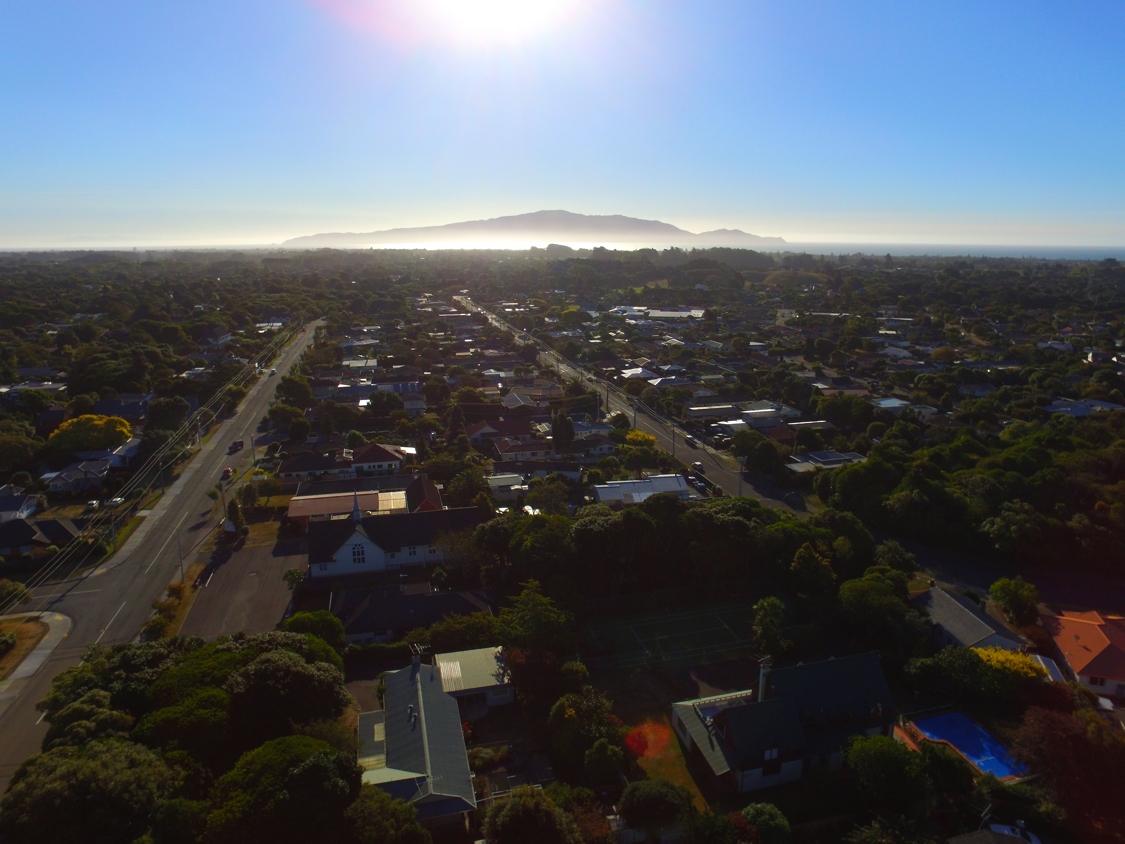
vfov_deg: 66.0
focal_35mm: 20
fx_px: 650
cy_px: 422
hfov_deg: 81.7
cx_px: 562
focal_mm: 3.61
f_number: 2.8
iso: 100
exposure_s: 1/2717
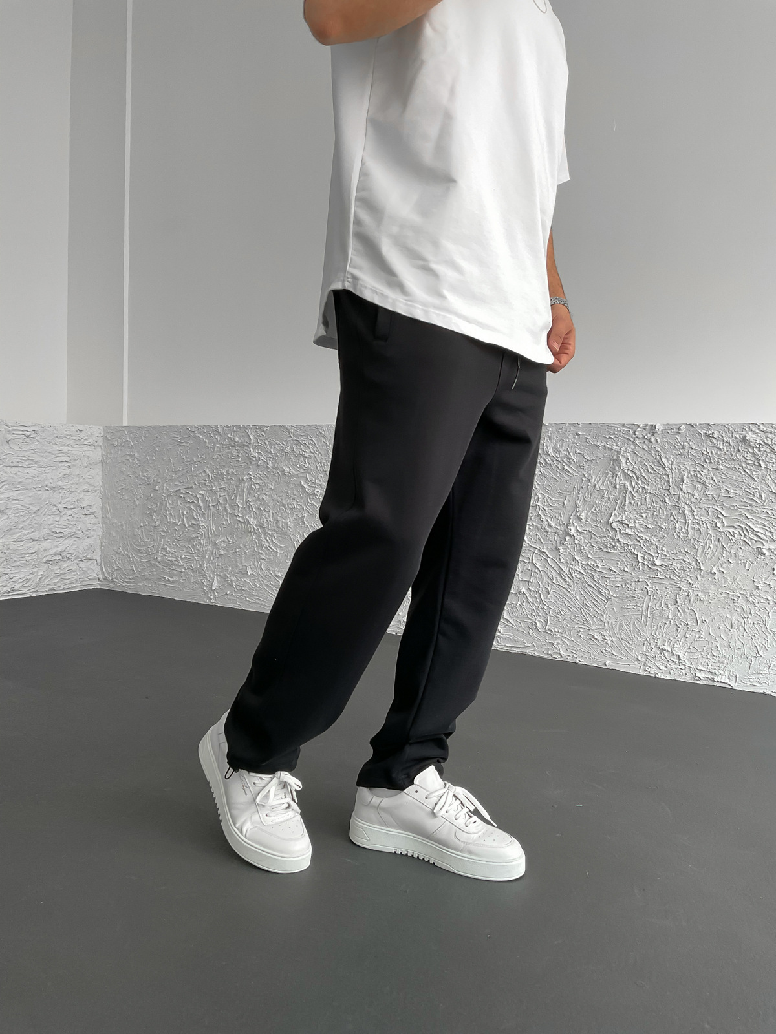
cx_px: 388
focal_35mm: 29
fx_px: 867
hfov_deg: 48.2
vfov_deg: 61.7
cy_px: 517
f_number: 1.8
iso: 32
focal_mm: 3
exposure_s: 1/120
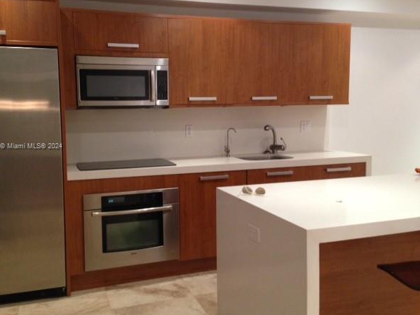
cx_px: 192
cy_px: 147
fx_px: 437
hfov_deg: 51.3
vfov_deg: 39.6
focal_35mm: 36
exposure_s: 1/20
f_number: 2.4
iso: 250
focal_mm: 4.13
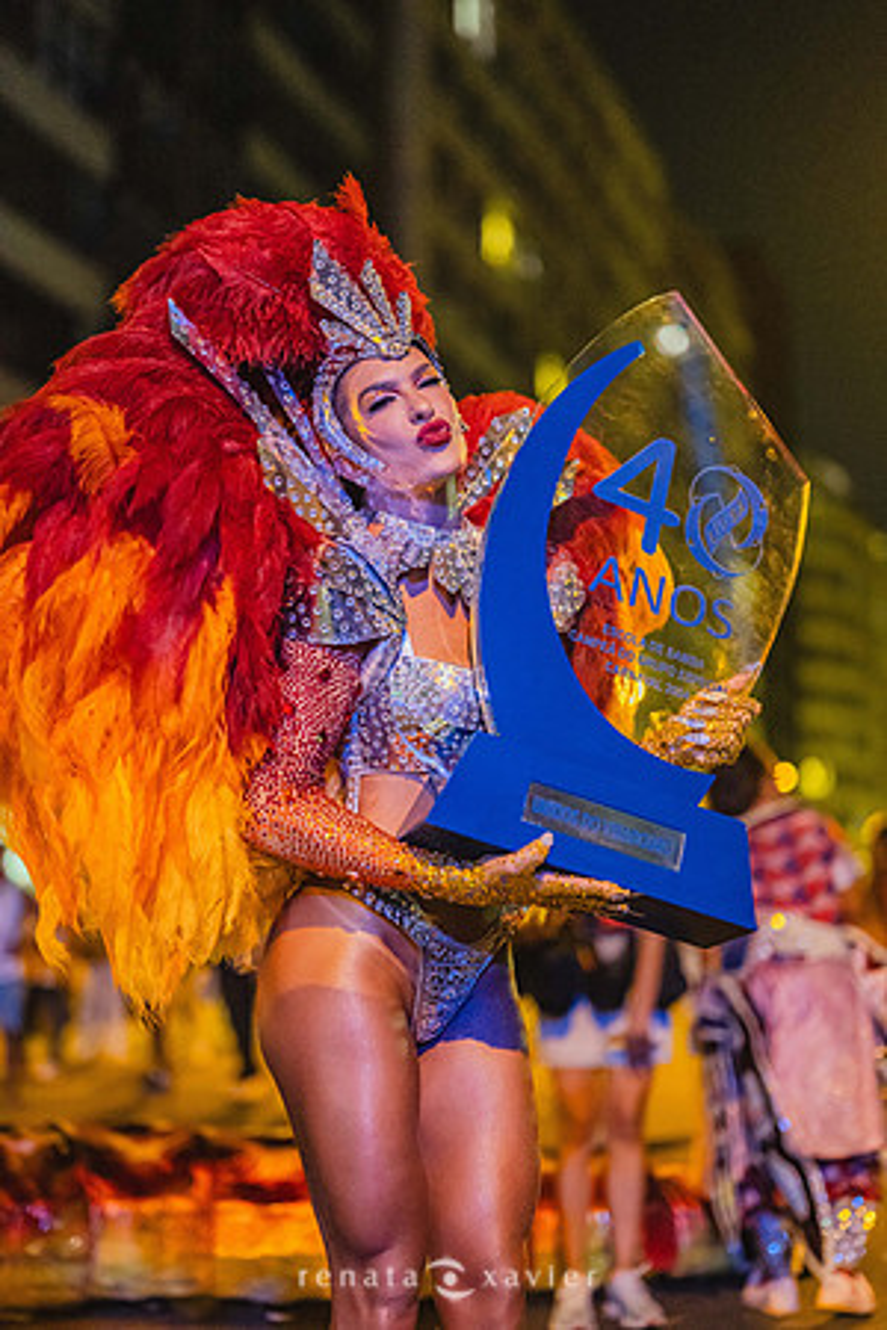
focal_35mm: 50
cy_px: 665
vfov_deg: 39.6
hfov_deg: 27.0
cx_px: 444
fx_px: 1848
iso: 6400
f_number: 1.2
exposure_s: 1/250
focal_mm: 50
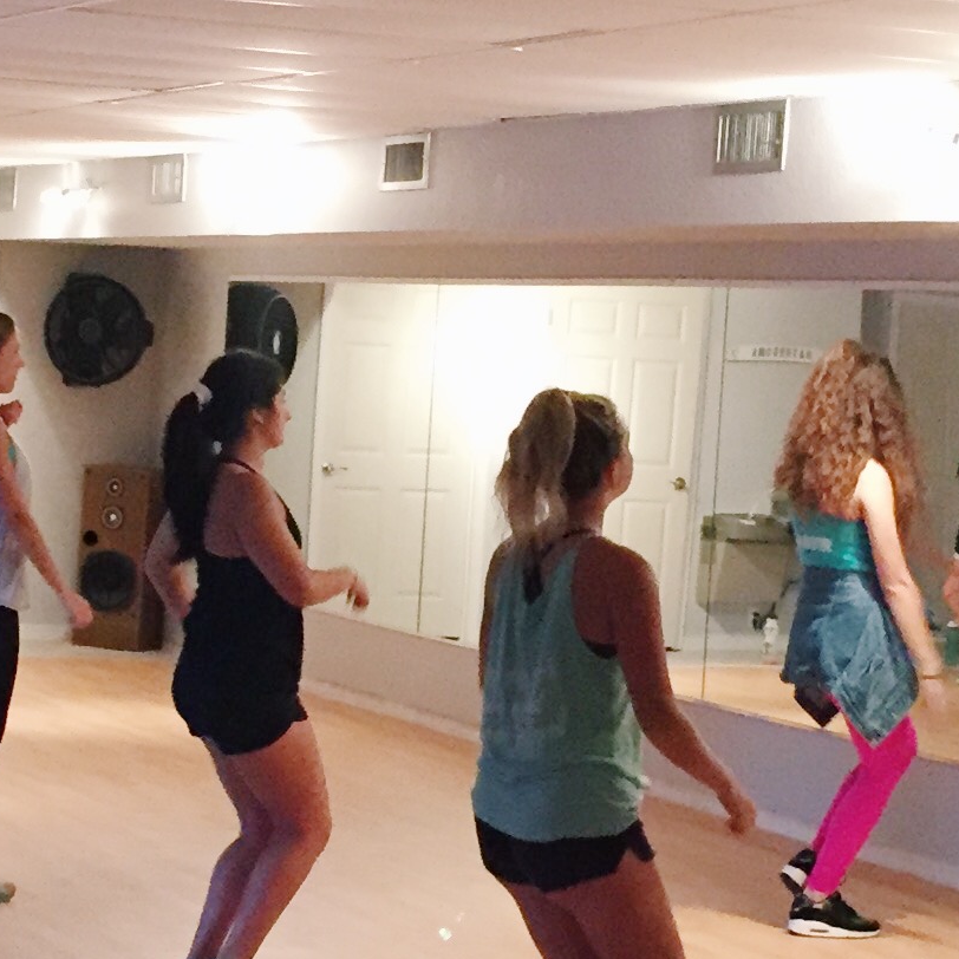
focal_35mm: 103
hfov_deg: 16.9
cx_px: 363
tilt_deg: -2.3
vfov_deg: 16.9
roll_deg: -1.8
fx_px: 3228
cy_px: 539
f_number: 2.2
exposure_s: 1/30
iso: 250
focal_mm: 4.15
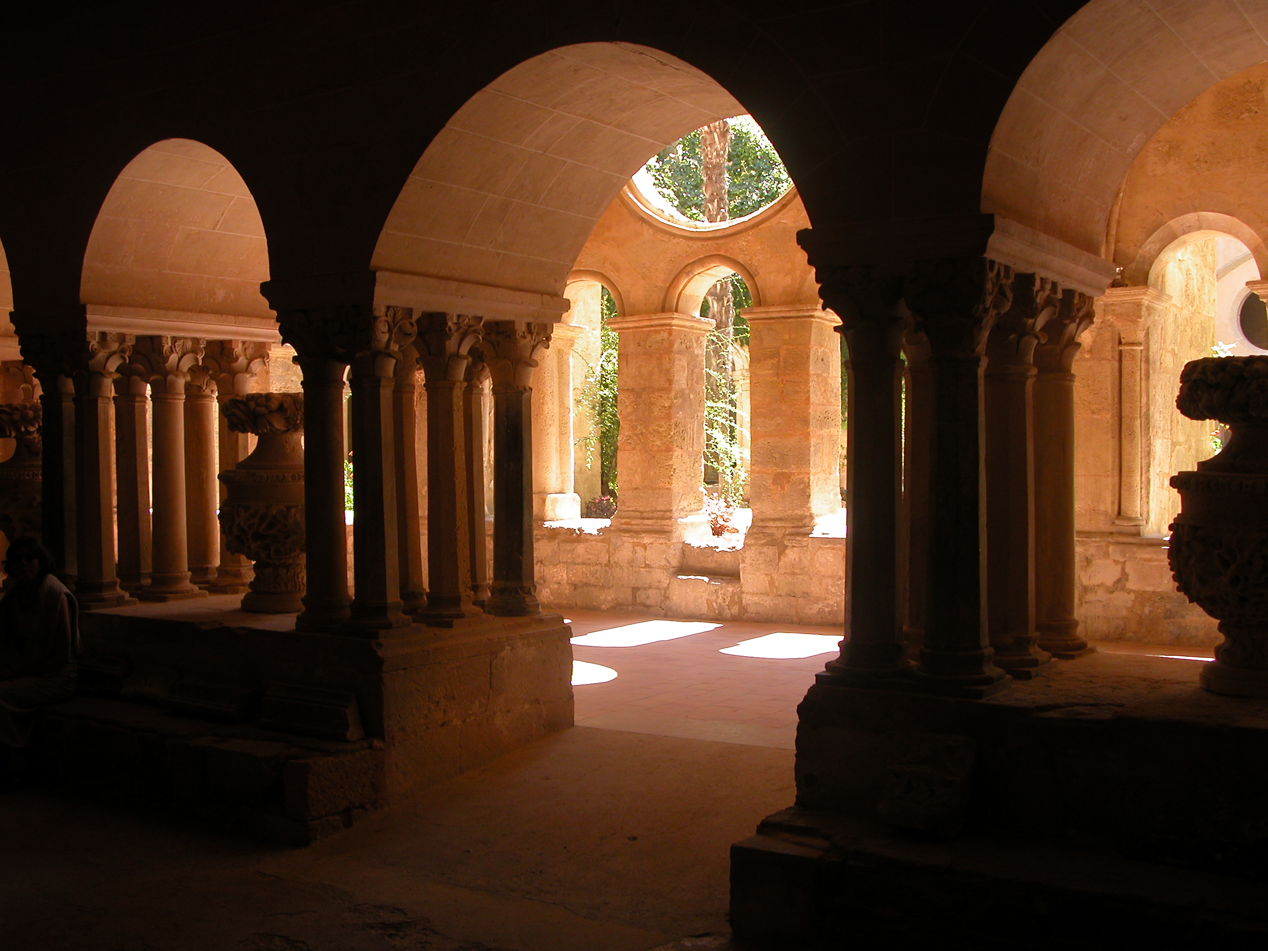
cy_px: 476
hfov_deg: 47.9
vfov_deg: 36.8
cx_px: 634
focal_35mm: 39
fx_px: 1429
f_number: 3.6
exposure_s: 1/80.2
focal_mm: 10
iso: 100
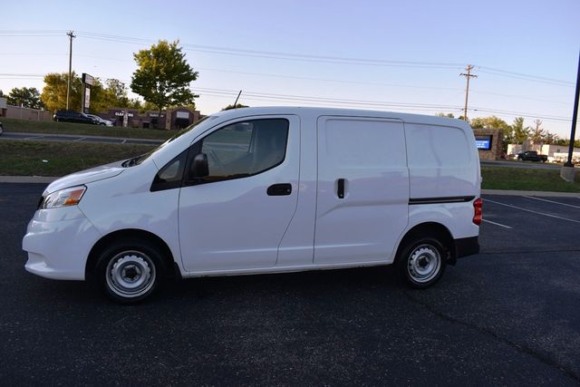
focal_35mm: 27
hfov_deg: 67.4
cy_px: 194
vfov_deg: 48.0
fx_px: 435
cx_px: 290
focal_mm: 18
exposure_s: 1/250
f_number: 6.3
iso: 200
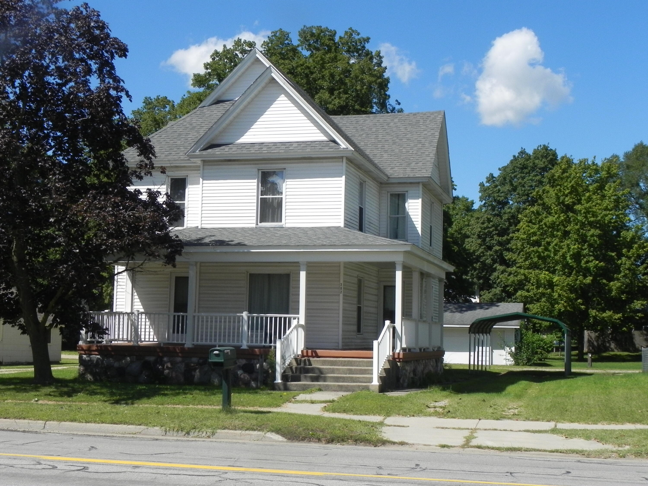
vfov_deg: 28.0
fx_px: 973
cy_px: 243
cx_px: 324
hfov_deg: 36.8
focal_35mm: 52
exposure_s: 1/524
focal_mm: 9.2
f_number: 8
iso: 224
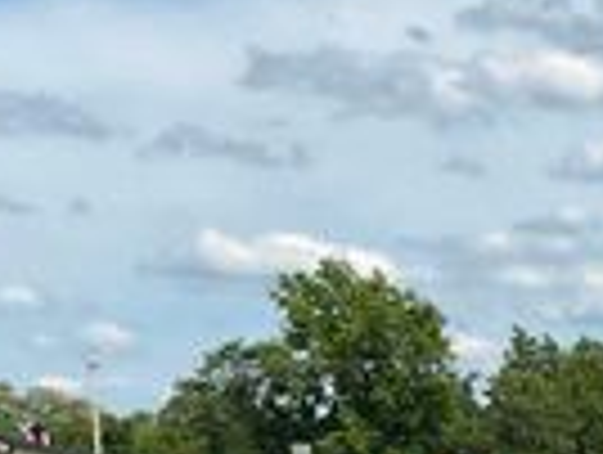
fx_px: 2408
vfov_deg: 9.9
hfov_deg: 12.5
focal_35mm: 138
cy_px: 948
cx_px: 1233
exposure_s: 1/2227
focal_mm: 3
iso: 25
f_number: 1.8
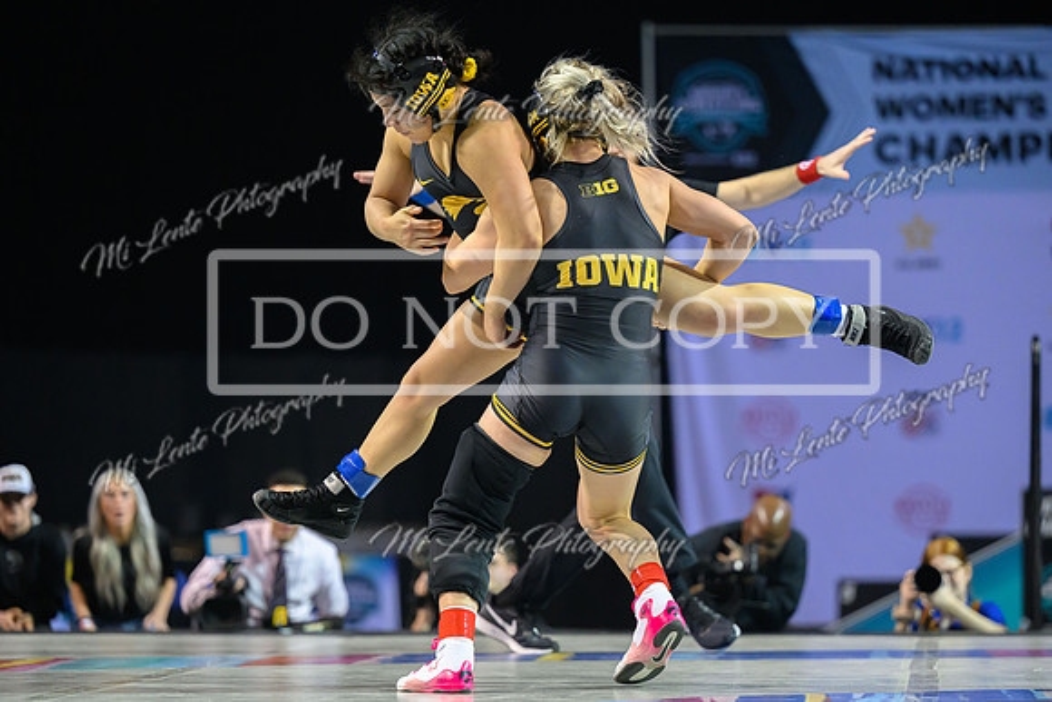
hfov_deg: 12.8
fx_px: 4676
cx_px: 585
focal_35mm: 160
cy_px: 396
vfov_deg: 8.6
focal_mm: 140
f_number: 2.8
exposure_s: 1/1000
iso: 5000
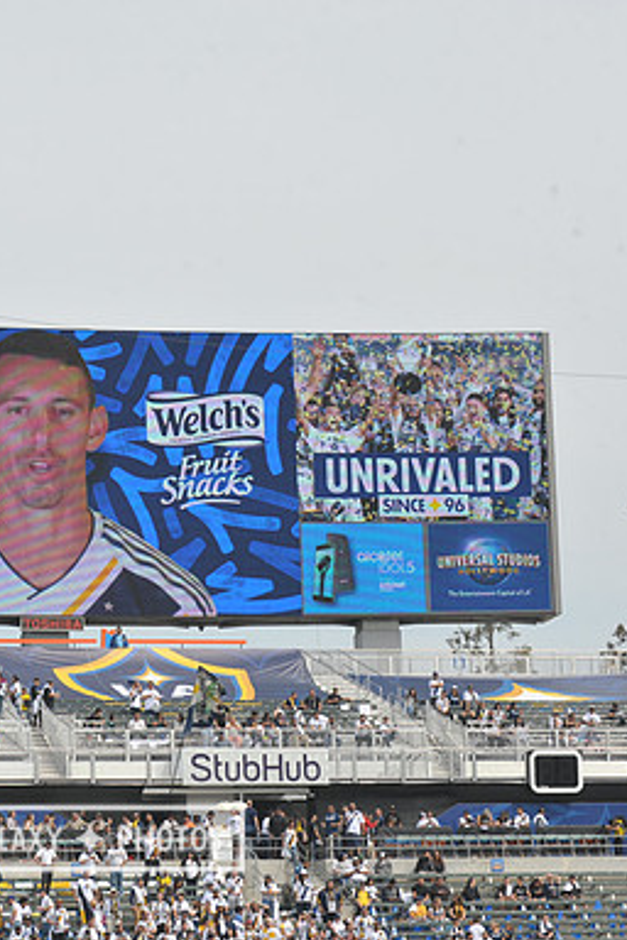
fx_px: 3866
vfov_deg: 13.9
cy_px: 470
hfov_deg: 9.2
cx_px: 71
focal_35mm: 148
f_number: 10
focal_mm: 98
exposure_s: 1/400
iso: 200
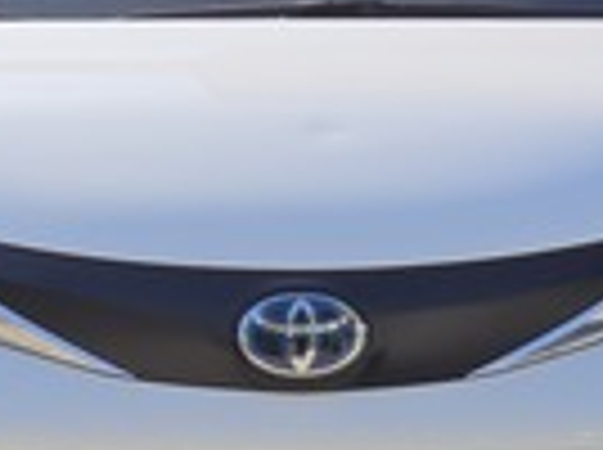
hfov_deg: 9.1
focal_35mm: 217
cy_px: 277
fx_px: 3773
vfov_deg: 6.8
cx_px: 306
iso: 25
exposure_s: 1/657
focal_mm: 7
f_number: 2.4
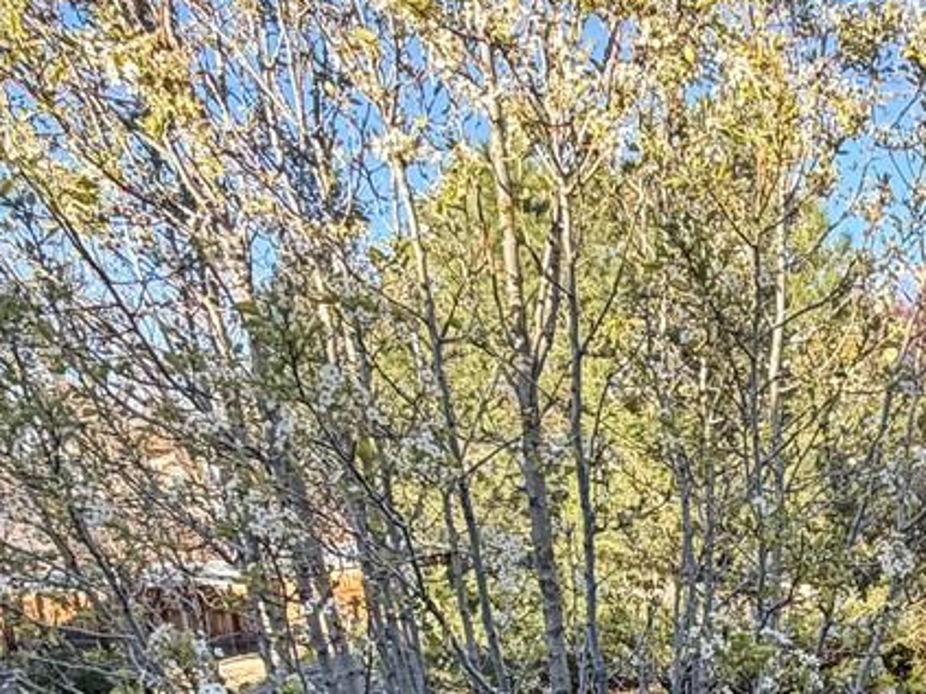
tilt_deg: -14.1
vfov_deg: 24.2
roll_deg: +3.2
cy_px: 895
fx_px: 1417
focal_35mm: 53
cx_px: 959
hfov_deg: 32.8
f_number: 2.2
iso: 50
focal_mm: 2.22
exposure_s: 1/342
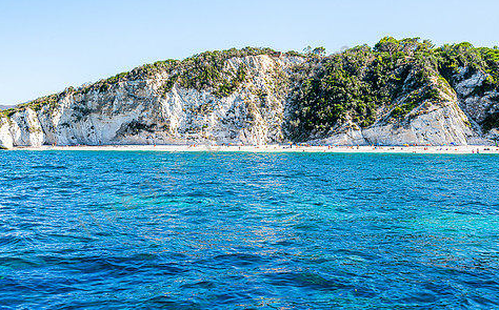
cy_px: 123
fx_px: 598
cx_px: 218
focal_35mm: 44
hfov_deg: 45.2
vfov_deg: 29.1
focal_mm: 35
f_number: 8
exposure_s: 1/320
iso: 160
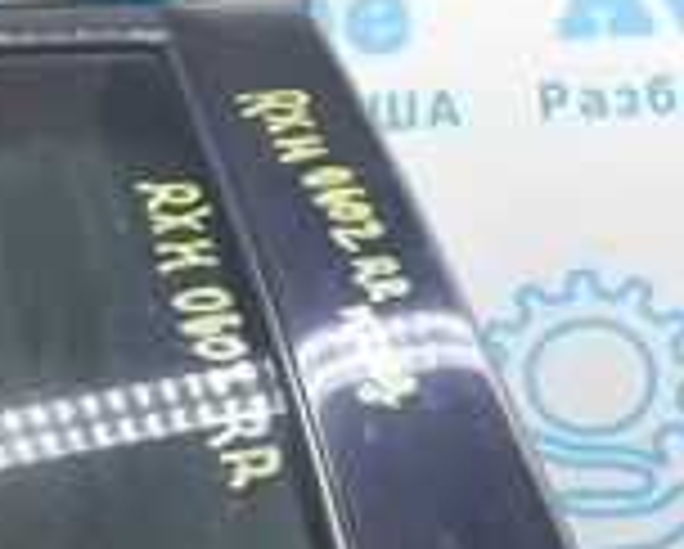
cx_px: -680
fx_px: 2513
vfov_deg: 12.3
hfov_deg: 13.4
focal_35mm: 124
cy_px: 542
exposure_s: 1/20
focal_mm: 21
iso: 400
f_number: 5.6
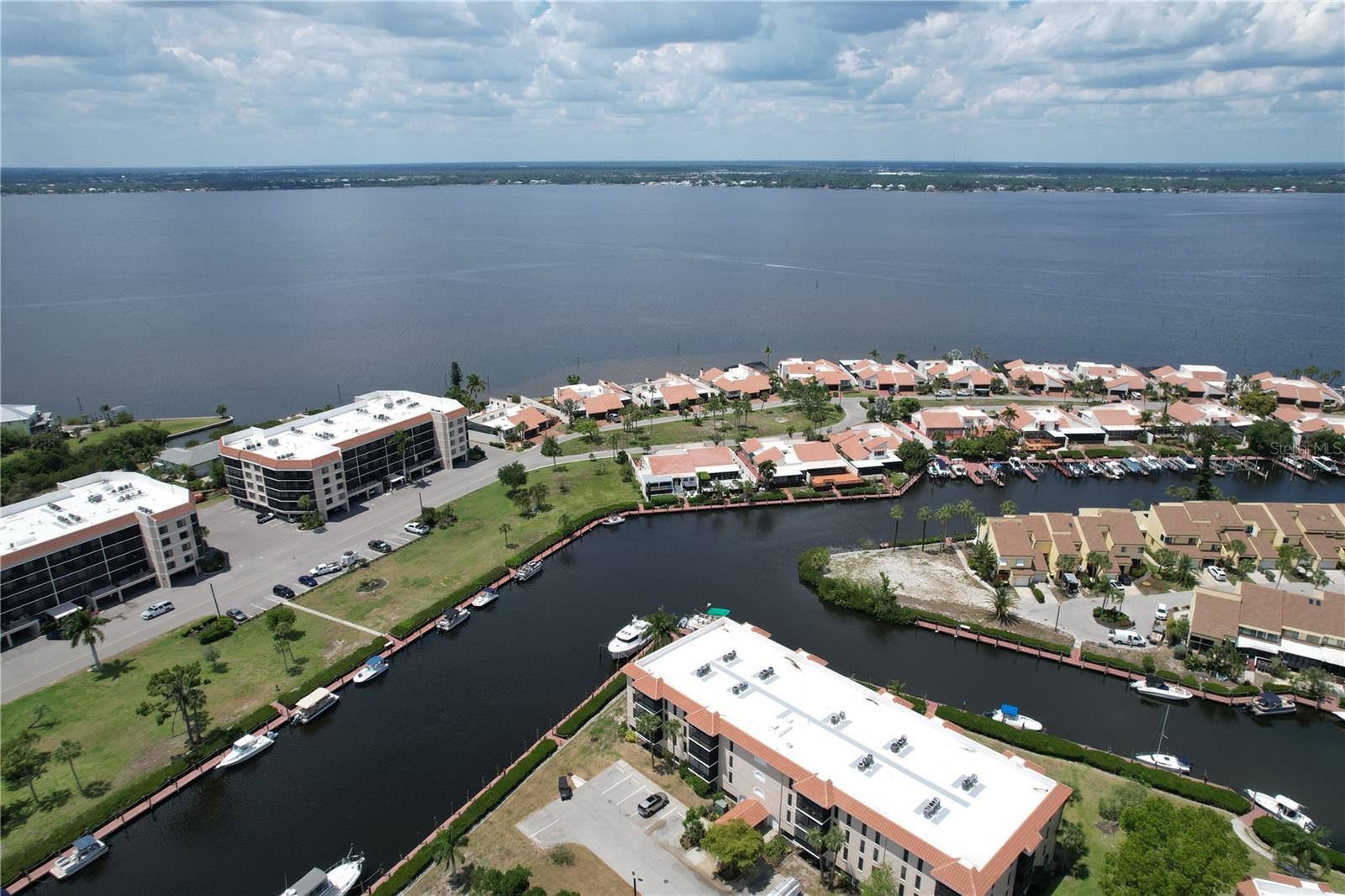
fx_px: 822
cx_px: 672
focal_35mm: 22
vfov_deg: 57.2
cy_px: 448
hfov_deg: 78.6
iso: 100
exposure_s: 1/2500
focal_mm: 8.38
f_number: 2.8
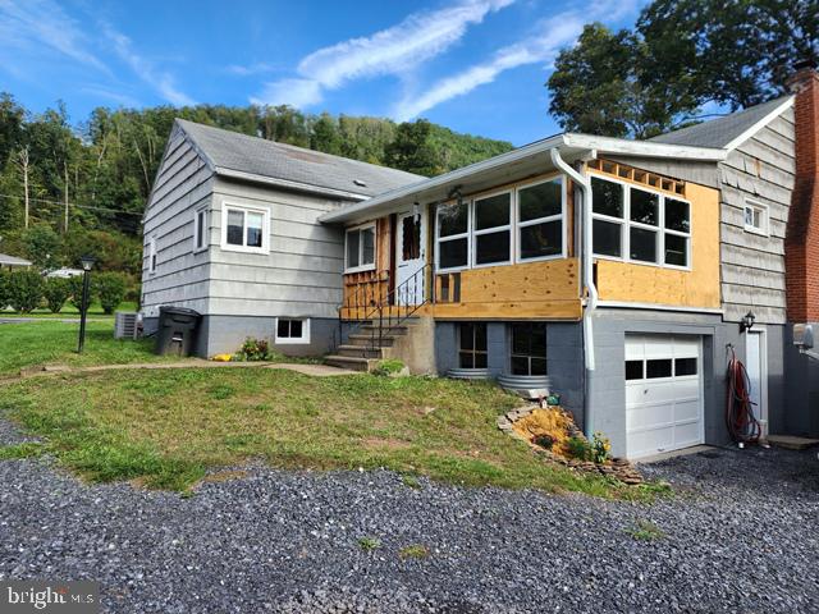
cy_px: 307
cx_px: 410
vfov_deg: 58.9
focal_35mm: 23
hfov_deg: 73.9
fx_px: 544
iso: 12
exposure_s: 1/507
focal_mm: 6.4
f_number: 1.8
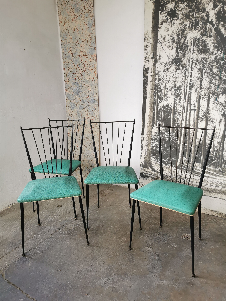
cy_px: 150
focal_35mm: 27
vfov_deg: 65.3
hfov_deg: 51.4
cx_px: 113
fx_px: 235
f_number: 1.6
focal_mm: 5.56
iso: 80
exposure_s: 1/100
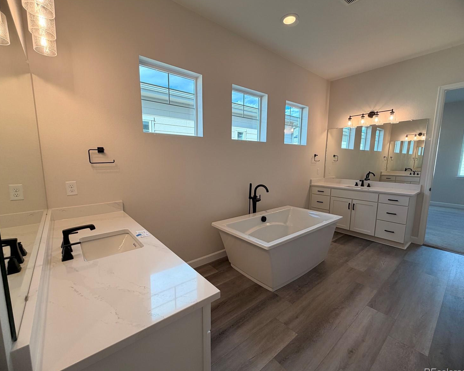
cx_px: 221
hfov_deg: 96.7
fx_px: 206
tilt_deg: -8.5
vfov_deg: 84.0
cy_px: 188
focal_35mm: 15
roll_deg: +0.7
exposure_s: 1/120
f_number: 2.2
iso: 80
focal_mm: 2.22
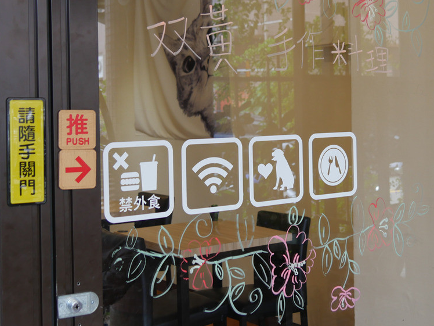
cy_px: 121
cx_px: 248
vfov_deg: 24.0
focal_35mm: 61
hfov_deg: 31.6
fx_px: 765
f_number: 3.8
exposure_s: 1/60
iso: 250
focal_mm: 19
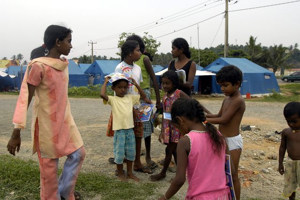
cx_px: 150
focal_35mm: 30
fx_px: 250
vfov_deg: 43.5
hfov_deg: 62.0
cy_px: 100
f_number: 8
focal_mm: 20
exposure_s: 1/250
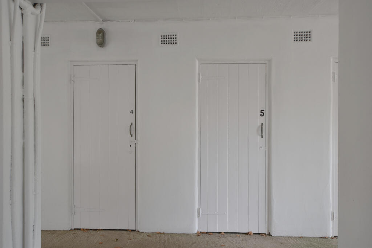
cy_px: 124
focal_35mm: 30
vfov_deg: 43.6
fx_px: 310
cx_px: 186
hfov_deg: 61.9
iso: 100
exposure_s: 1/40
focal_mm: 20
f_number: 3.5
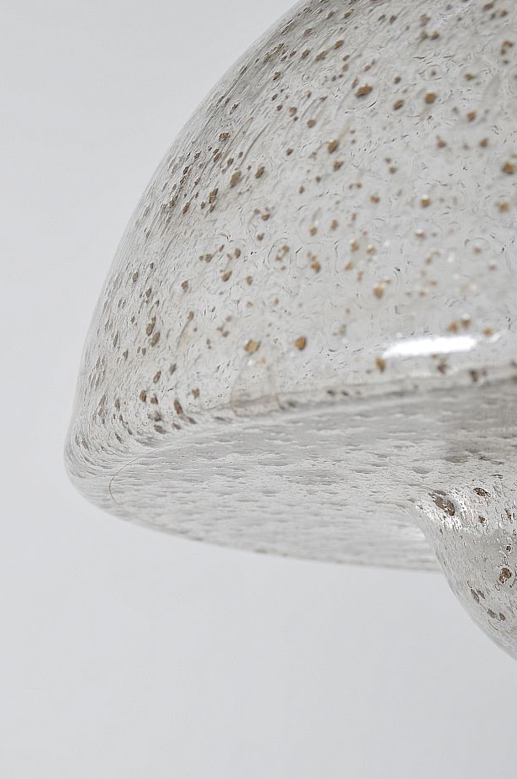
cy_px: 437
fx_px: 1685
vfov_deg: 26.0
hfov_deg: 17.4
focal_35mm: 78
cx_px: 261
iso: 100
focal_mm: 32
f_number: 7.1
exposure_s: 1/160
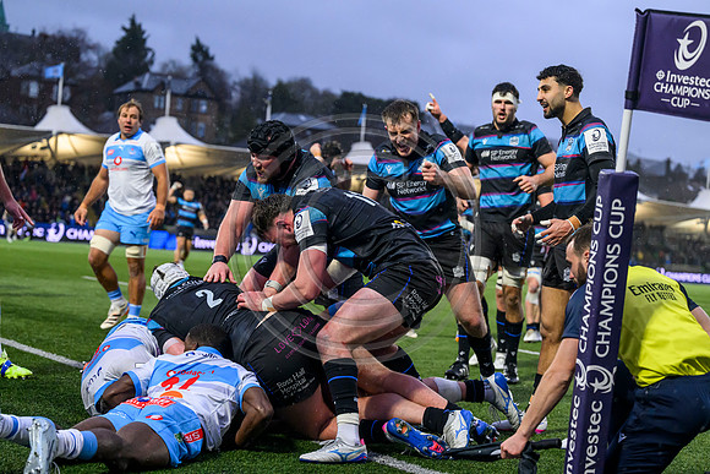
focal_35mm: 70
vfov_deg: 19.5
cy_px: 237
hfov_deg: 28.8
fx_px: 1381
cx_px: 355
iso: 4000
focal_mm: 70
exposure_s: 1/1600
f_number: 3.5
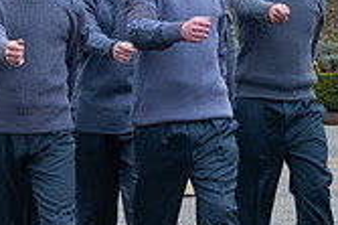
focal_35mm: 306
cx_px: 318
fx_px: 2870
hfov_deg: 6.7
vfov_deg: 4.5
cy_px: 31
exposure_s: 1/400
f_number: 8
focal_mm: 70
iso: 560
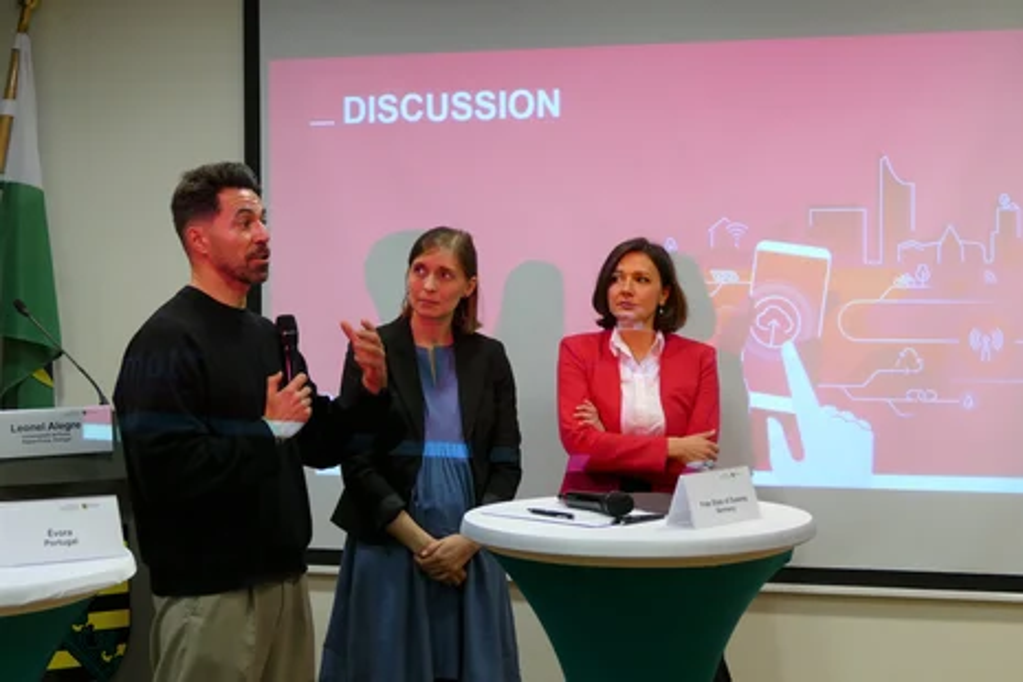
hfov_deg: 34.5
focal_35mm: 58
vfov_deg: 23.4
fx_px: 1648
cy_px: 341
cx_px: 512
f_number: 3.5
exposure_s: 1/80
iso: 500
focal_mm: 21.01
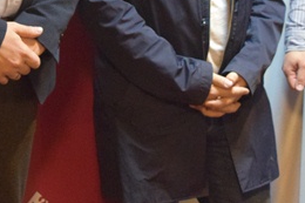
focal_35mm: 130
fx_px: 1101
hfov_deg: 15.7
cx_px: 87
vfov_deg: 10.3
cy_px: -49
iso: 2800
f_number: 3.8
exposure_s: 1/30
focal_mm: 22
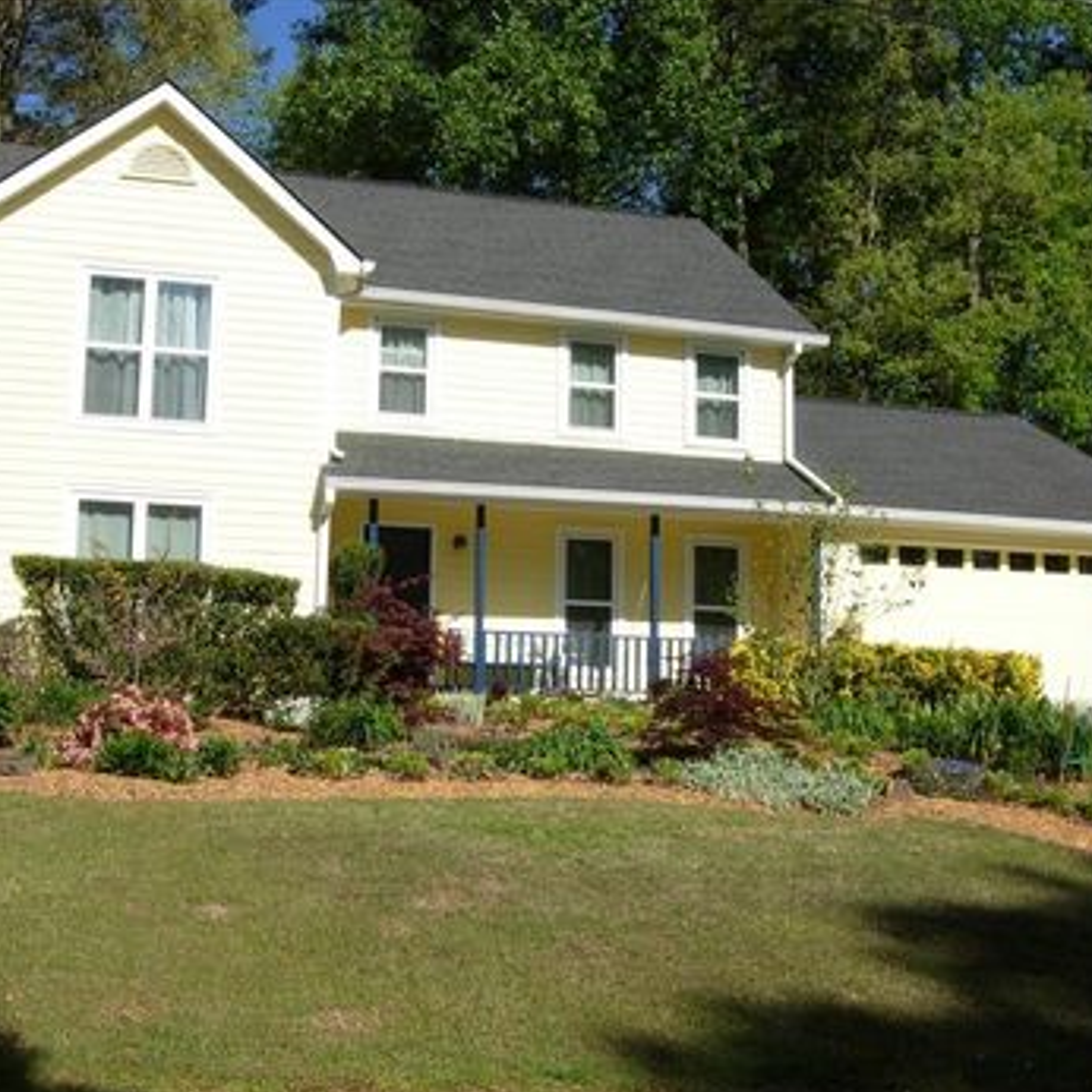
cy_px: 585
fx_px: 1642
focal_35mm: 46
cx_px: 562
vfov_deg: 36.8
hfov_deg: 36.8
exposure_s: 1/313
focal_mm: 7.5
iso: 50
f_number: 6.8
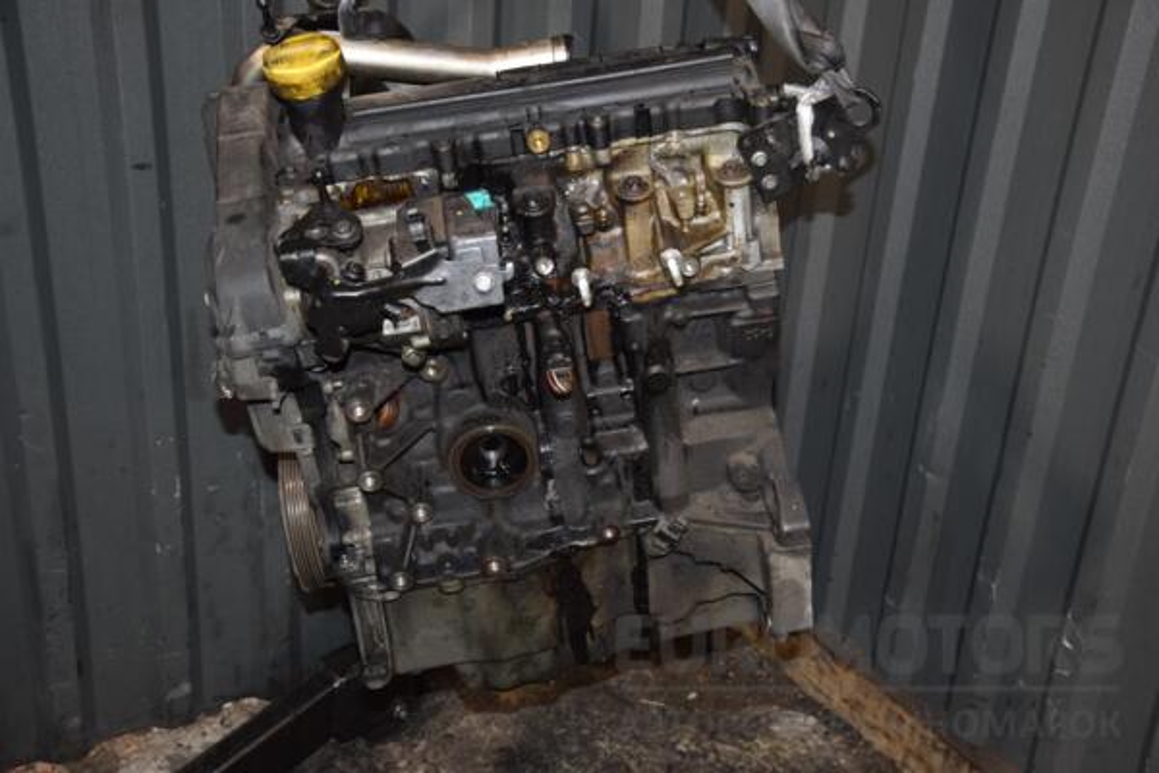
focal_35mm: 48
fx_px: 1545
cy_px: 386
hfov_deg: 41.1
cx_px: 580
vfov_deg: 28.1
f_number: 5
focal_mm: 32
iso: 800
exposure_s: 1/60
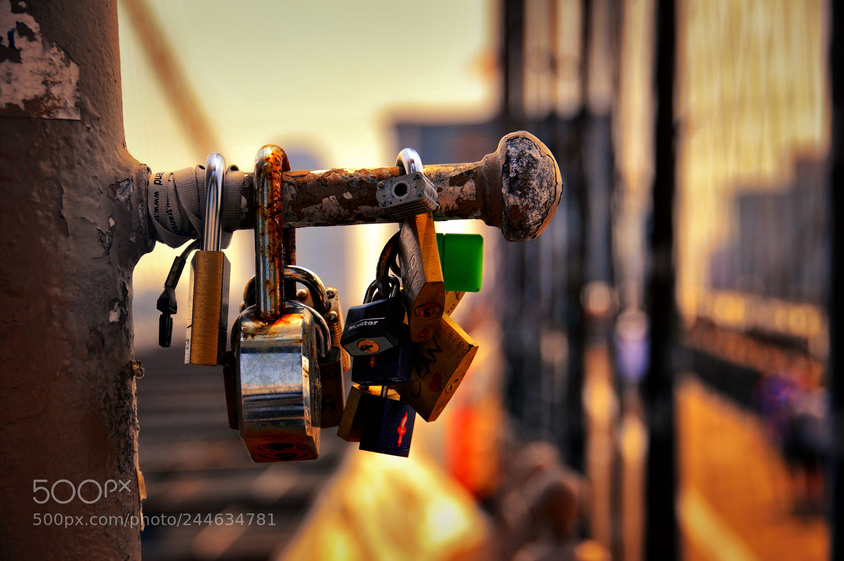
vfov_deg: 11.1
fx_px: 2880
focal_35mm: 123
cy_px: 280
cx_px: 422
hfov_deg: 16.7
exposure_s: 1/200
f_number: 7.1
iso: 200
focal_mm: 82
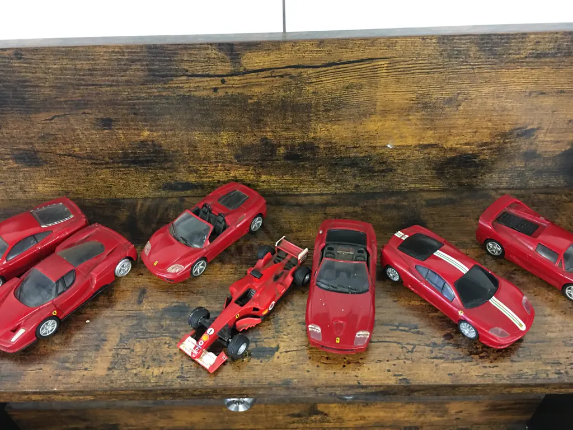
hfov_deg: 61.7
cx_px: 286
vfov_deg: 48.2
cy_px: 215
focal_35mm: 29
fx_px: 480
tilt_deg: -41.6
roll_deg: +1.1
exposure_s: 1/10
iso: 100
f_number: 2.2
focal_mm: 4.15
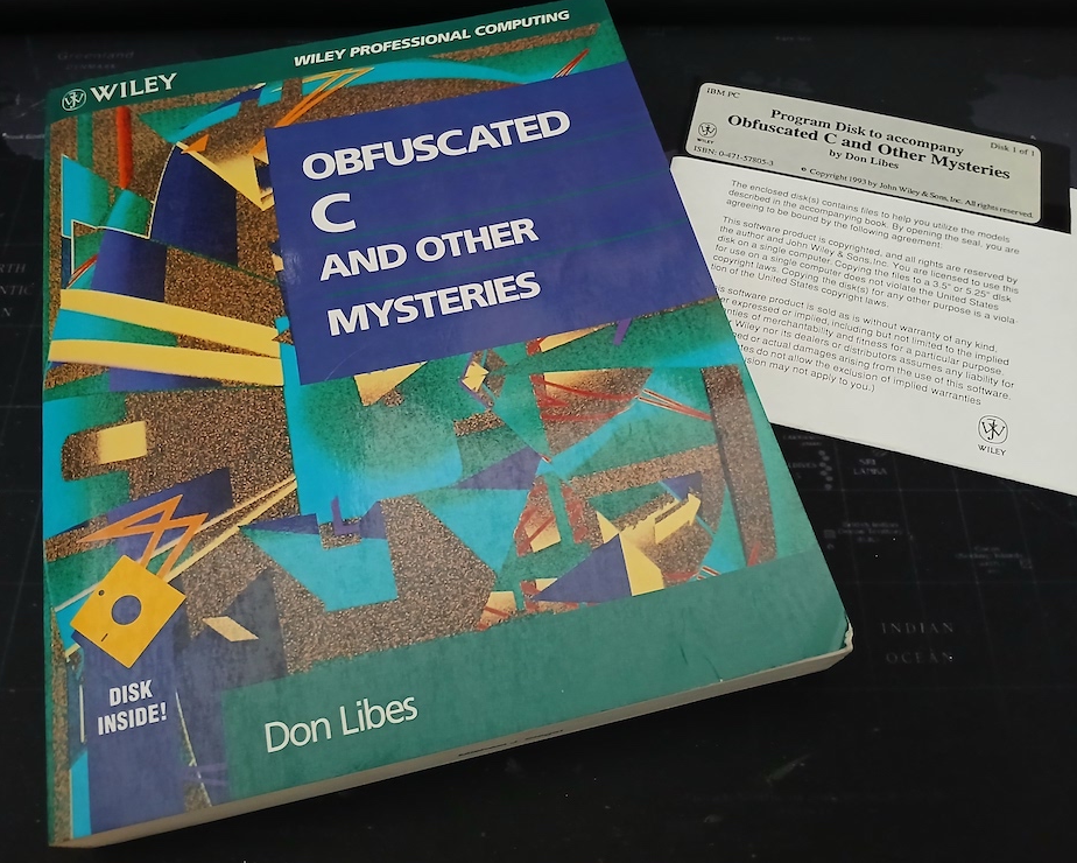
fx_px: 893
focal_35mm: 28
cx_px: 535
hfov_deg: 62.2
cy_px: 420
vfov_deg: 51.6
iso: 500
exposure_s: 1/20
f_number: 1.8
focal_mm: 3.98
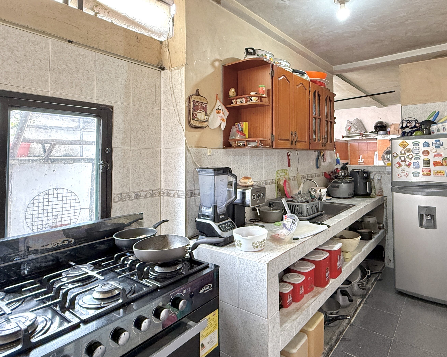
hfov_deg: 77.2
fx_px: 278
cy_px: 145
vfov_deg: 65.0
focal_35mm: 21
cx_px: 257
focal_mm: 2.22
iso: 400
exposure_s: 1/60
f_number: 2.2
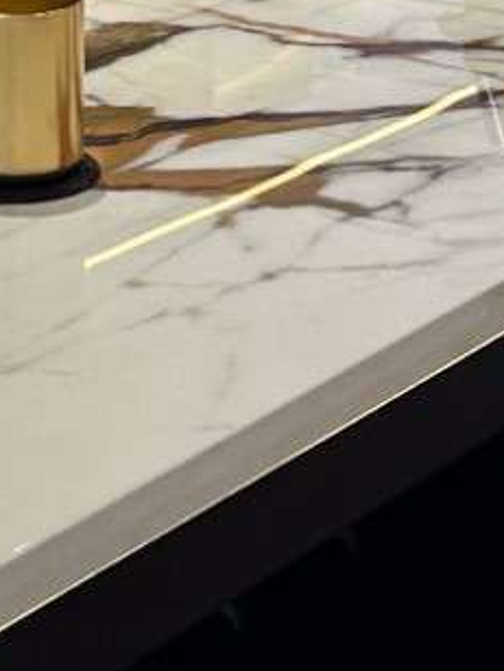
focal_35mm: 156
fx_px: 3028
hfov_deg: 9.4
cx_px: -98
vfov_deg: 11.4
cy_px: -678
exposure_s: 1/100
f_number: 1.8
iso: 100
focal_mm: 6.86
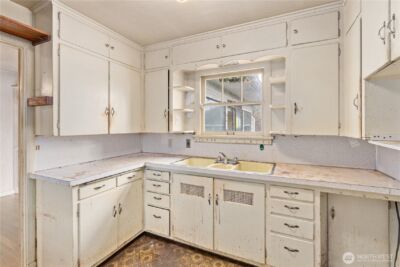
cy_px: 134
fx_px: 178
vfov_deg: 73.8
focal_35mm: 16
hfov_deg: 96.7
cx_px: 200
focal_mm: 16
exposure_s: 1
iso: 320
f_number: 9
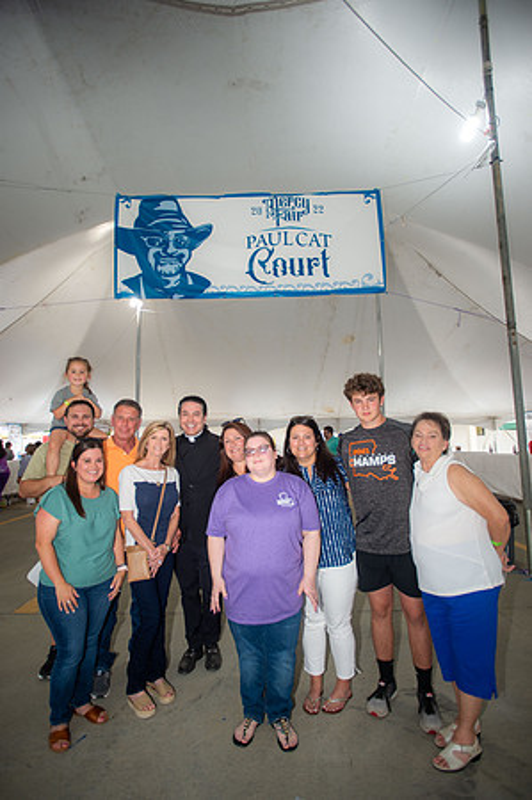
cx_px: 266
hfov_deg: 61.8
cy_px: 400
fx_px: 444
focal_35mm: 20
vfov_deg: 84.0
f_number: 2.8
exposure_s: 1/60
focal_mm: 20
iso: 100
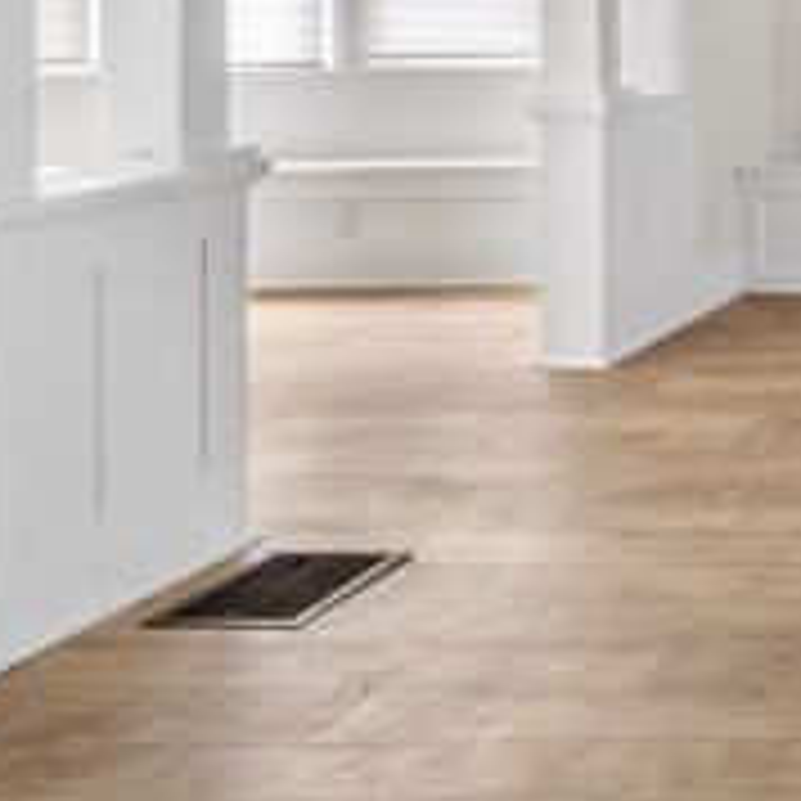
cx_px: 1372
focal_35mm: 63
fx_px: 1644
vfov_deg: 25.9
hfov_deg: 20.7
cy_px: -4
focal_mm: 17.5
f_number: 9
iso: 12800
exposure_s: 1/20
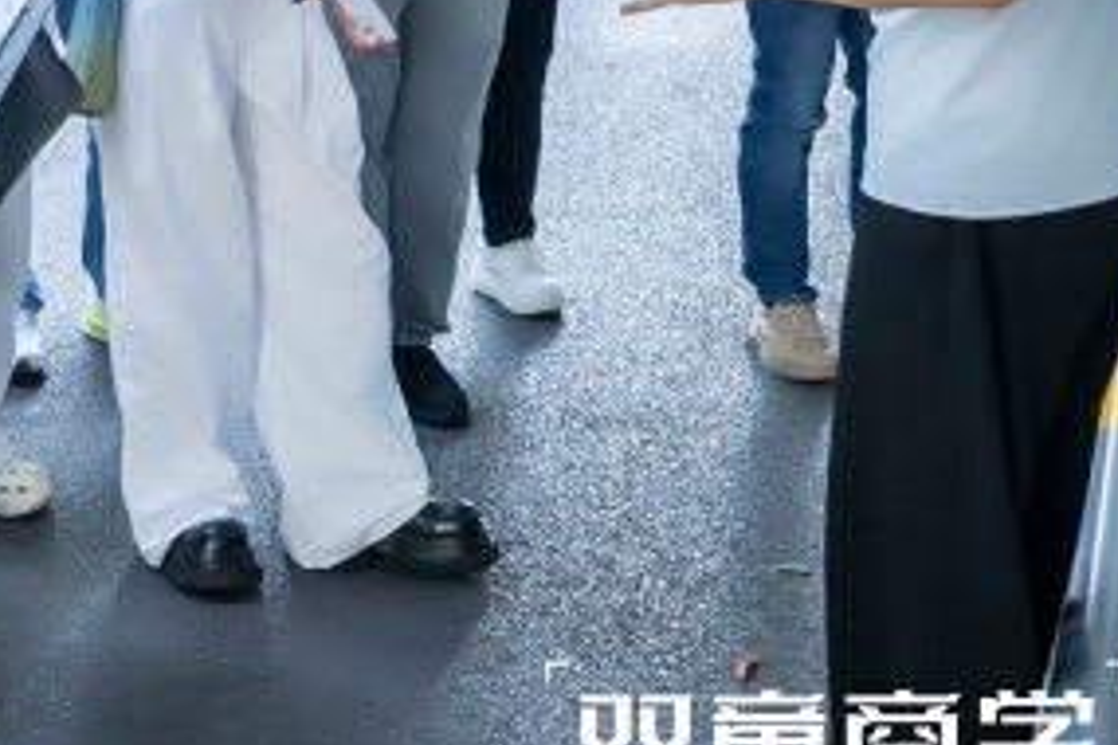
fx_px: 3136
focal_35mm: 101
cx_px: -275
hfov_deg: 18.9
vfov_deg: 13.2
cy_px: -137
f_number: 2.8
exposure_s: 1/125
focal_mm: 24
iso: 640
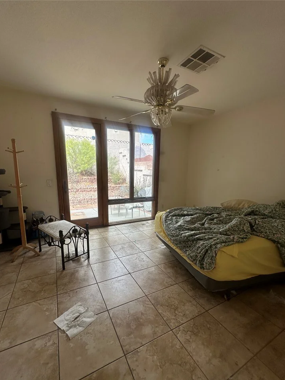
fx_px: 165
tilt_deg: -11.2
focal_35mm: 15
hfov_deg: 81.7
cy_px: 203
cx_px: 138
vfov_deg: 98.0
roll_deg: -1.8
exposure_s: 1/203
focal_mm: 2.22
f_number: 2.2
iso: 40
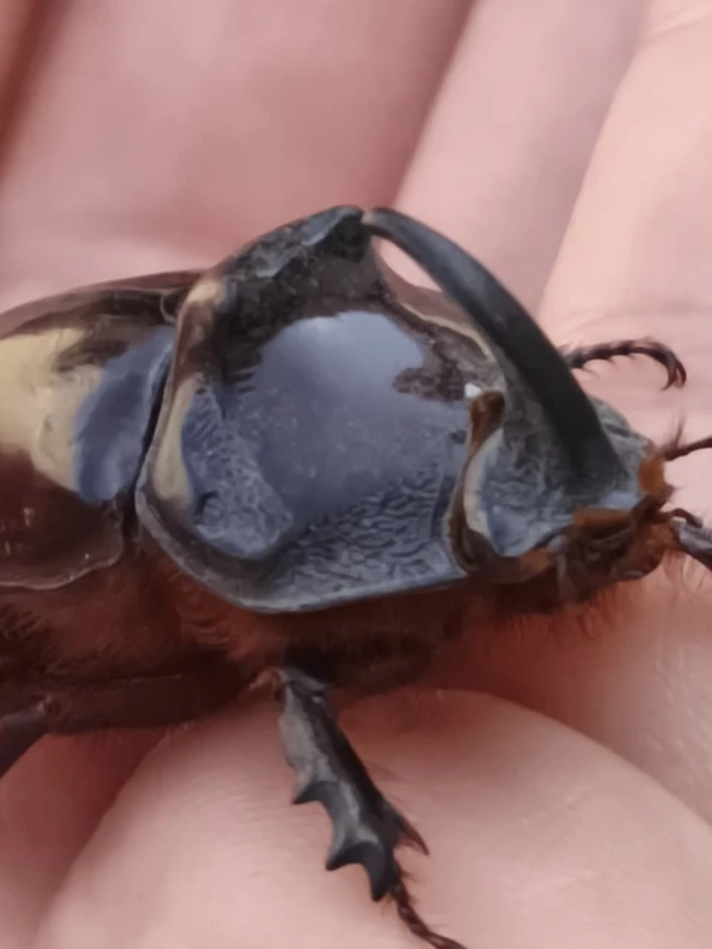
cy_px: 474
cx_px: 356
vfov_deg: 19.6
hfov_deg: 14.8
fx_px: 2742
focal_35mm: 100
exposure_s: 1/1119
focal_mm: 5.35
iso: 250
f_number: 1.7
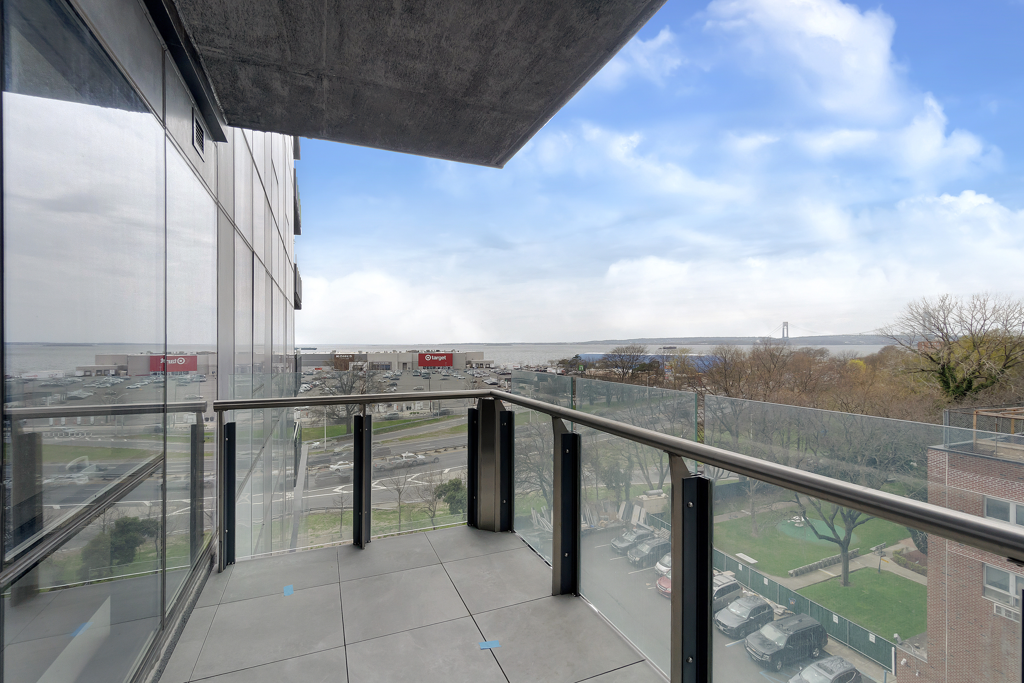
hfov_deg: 100.4
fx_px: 427
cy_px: 342
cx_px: 512
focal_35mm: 15
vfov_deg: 77.4
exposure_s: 1/800
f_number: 9
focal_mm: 10
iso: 800
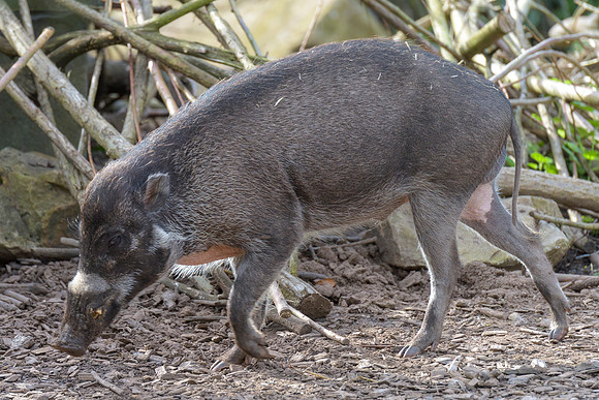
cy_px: 197
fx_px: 9914
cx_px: 240
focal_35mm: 596
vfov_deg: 2.3
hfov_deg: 3.5
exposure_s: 1/800
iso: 800
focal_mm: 400
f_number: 5.6
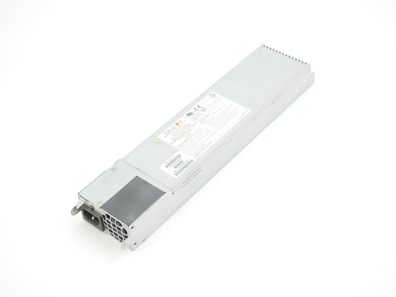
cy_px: 148
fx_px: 687
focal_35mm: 60
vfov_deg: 24.4
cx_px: 198
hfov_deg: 32.2
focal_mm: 30
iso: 800
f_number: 5.6
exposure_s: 1/100
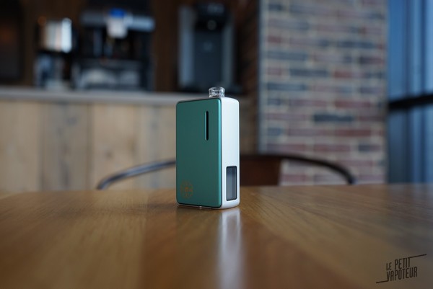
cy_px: 144
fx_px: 361
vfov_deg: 43.7
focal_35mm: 30
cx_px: 216
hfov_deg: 61.9
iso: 160
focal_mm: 30
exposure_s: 1/60
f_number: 4
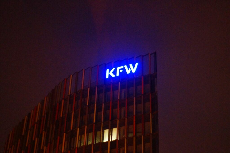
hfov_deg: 27.0
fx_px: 479
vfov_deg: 18.2
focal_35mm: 75
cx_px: 115
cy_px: 76
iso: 3200
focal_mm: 50
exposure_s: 1/25
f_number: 2
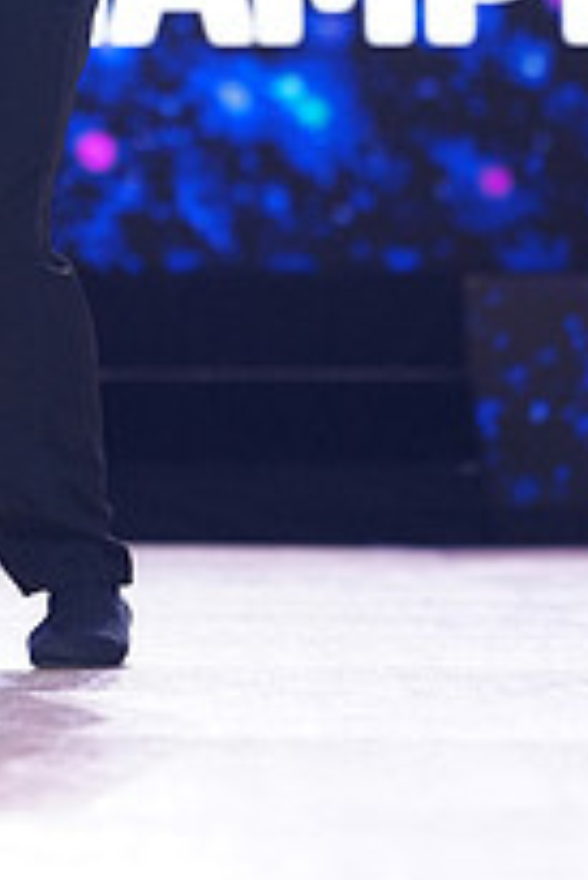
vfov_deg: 6.1
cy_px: -219
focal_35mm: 336
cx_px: -200
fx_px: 8217
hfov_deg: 4.1
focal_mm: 119
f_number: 2.8
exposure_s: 1/400
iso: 2000
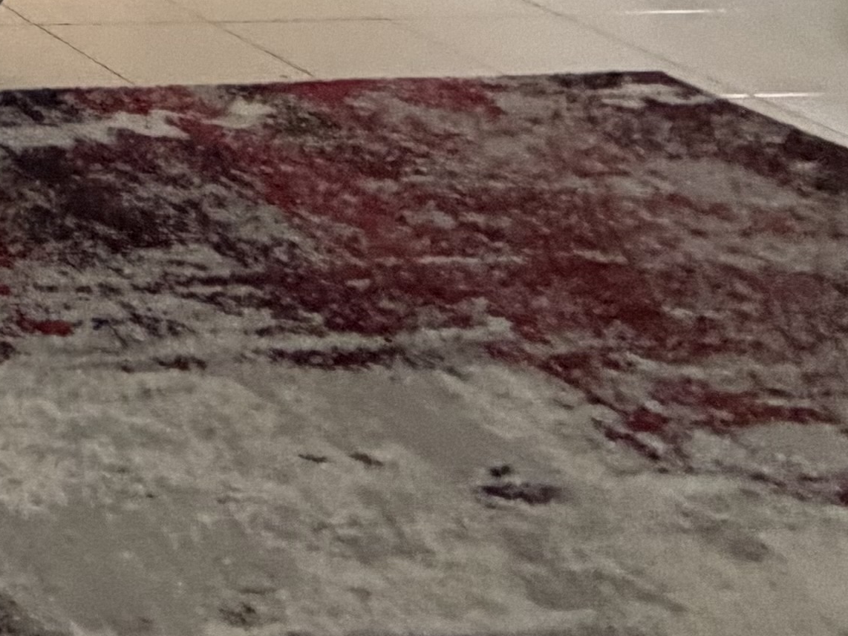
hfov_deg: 15.5
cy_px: -329
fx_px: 1715
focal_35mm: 70
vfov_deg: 18.5
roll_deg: +2.3
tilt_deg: -12.0
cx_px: -1155
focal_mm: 2.22
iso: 400
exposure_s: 1/60
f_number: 2.2
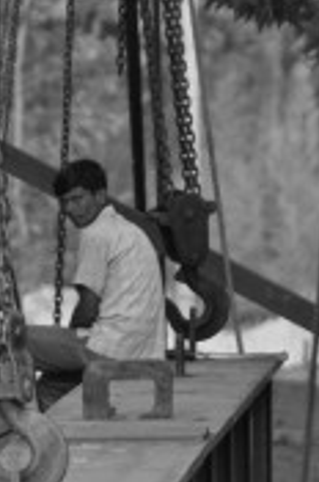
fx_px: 13717
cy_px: 314
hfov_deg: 1.3
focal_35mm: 1028
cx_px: 8
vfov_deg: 2.0
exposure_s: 1/500
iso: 1600
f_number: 6.3
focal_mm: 300
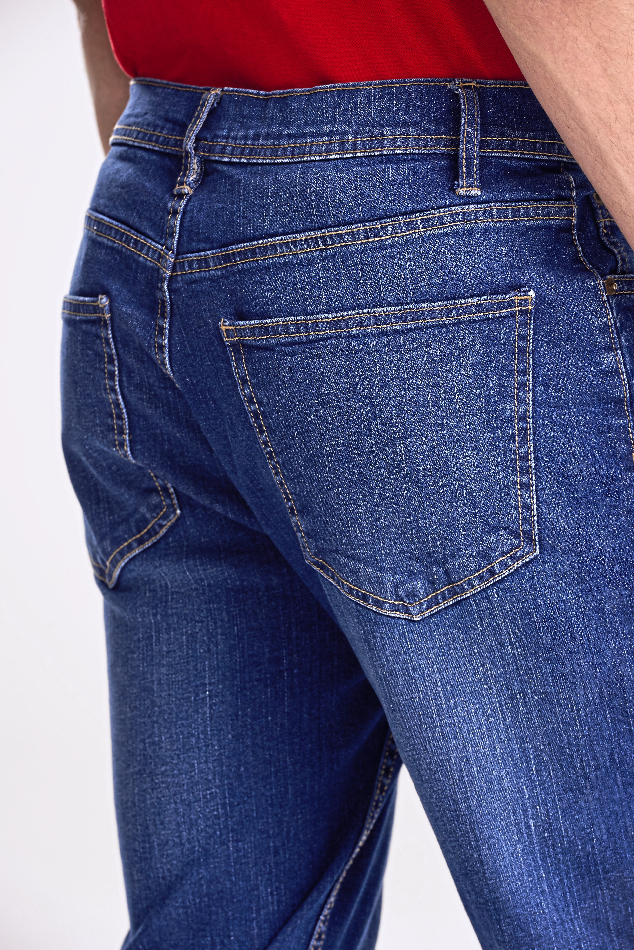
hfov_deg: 6.9
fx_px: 5278
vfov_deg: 10.3
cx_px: 317
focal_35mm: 200
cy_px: 475
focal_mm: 200
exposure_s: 1/160
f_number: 10
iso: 400
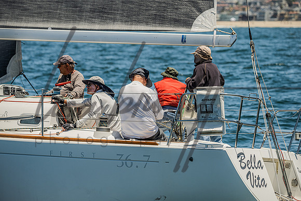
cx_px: 156
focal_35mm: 203
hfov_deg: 10.1
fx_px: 1699
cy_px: 101
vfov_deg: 6.8
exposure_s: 1/1250
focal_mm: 190
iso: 320
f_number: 5.6
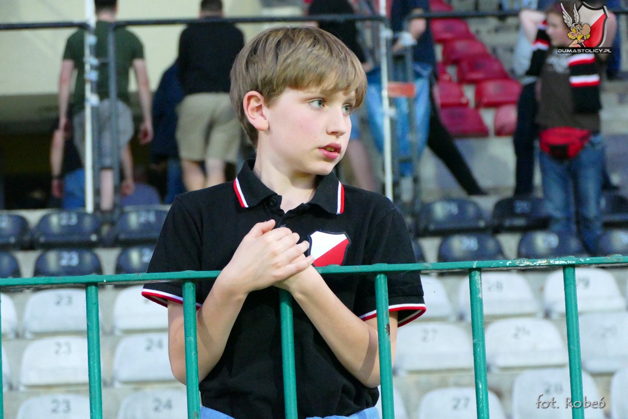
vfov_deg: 9.2
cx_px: 314
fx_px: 2599
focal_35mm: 149
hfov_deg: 13.8
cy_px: 210
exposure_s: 1/125
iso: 3200
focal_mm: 54.2
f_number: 3.9
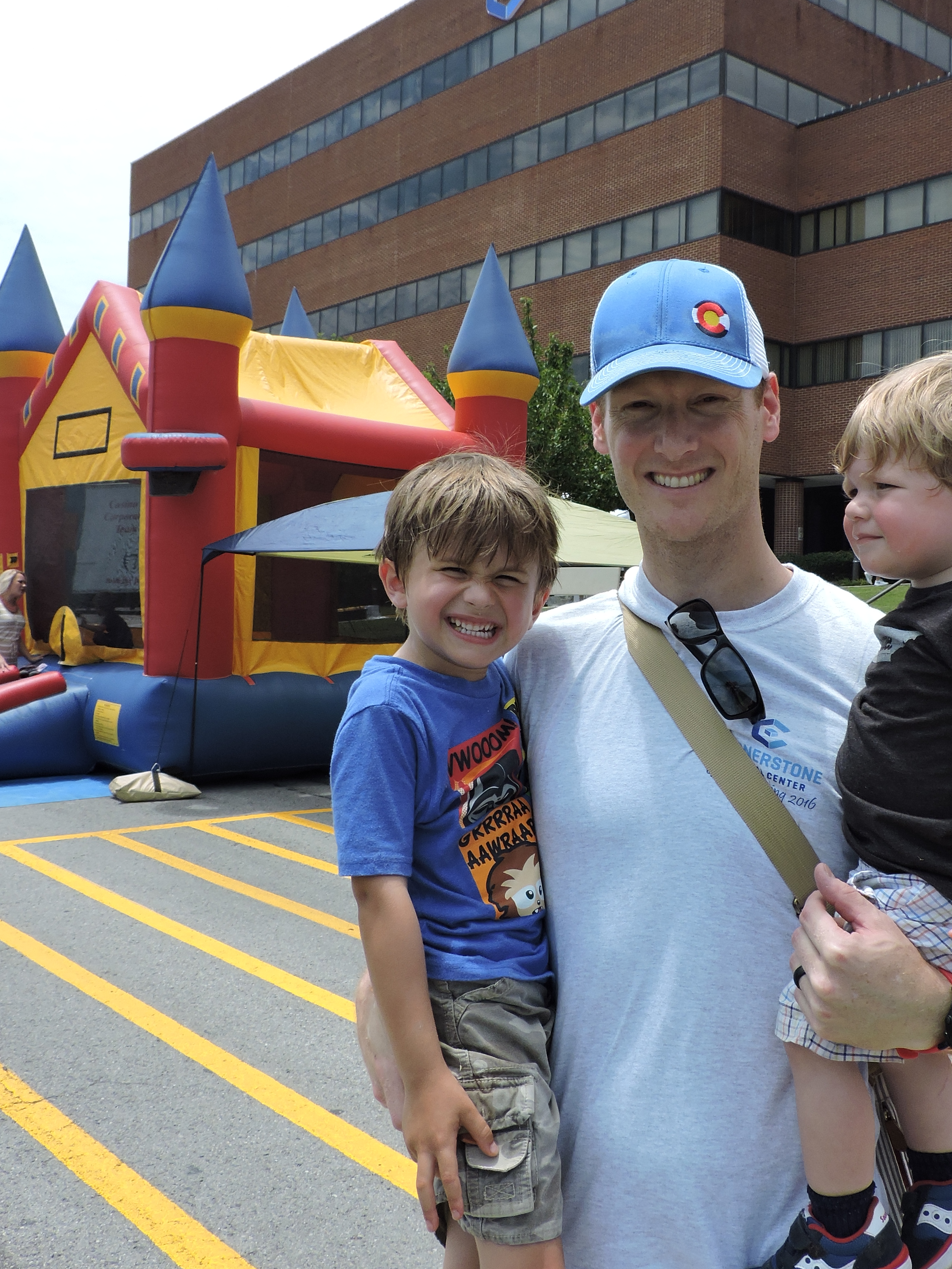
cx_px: 607
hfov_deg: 39.3
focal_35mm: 36
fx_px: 1320
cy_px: 606
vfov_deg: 51.3
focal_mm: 4.3
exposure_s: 1/1250
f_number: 3
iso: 100
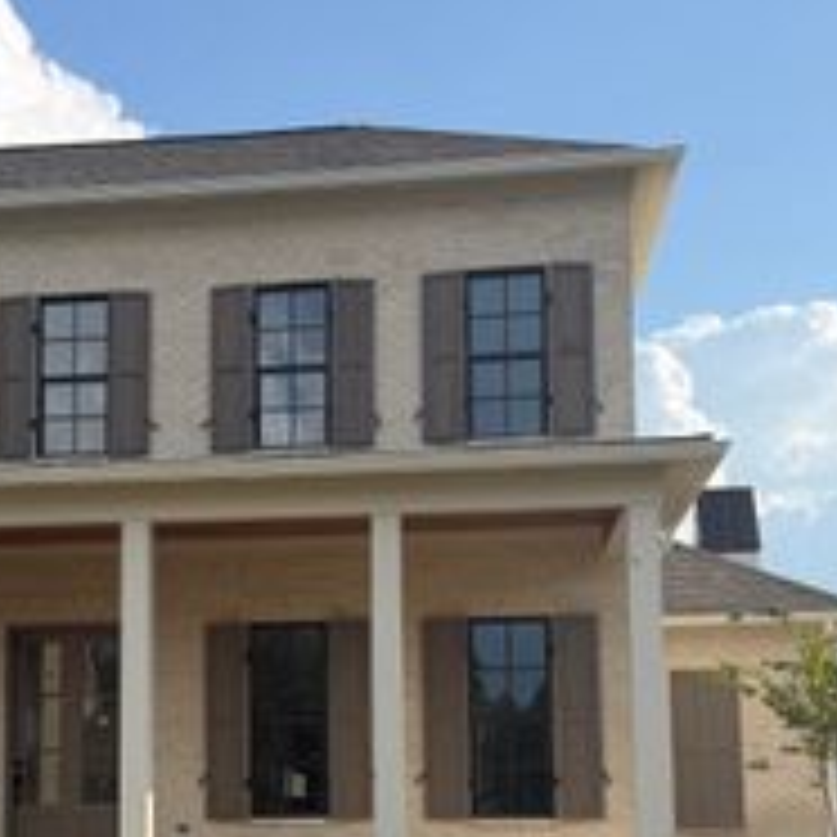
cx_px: 189
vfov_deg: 29.3
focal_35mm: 57
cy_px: 686
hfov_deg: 29.5
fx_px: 1559
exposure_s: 1/5319
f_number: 1.78
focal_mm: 6.76
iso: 80
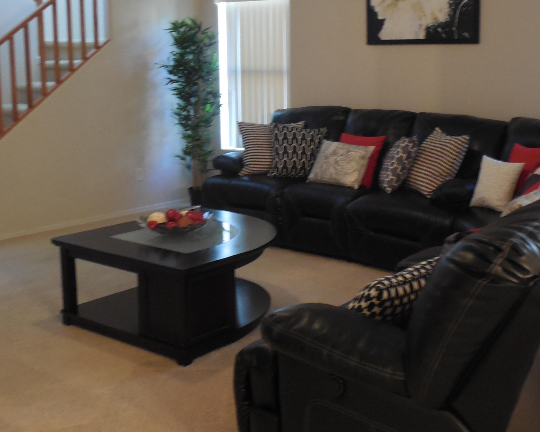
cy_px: 142
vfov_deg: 33.1
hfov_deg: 40.6
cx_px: 361
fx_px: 719
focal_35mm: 45
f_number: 3.6
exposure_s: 1/5
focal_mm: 5.6
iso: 400
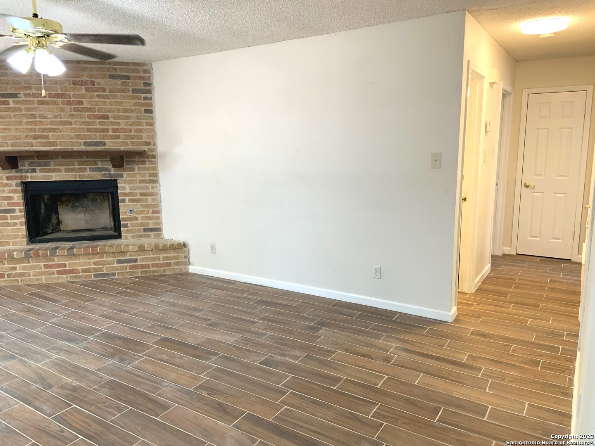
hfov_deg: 67.3
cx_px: 298
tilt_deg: -8.8
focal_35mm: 26
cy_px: 223
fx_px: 447
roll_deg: +1.2
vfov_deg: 53.1
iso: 100
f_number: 1.8
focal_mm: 4.25
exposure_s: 1/60
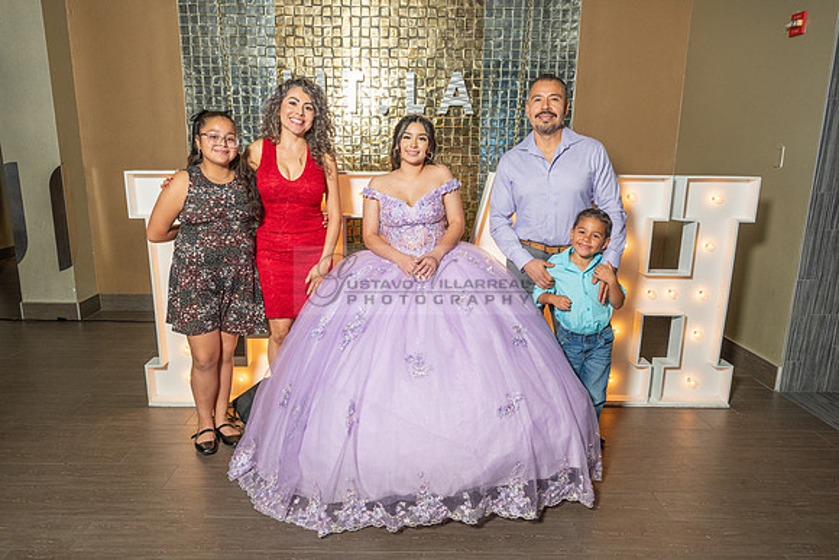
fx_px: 606
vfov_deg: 49.5
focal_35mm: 26
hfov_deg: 69.3
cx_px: 406
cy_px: 303
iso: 640
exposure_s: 1/125
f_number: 5
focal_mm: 24
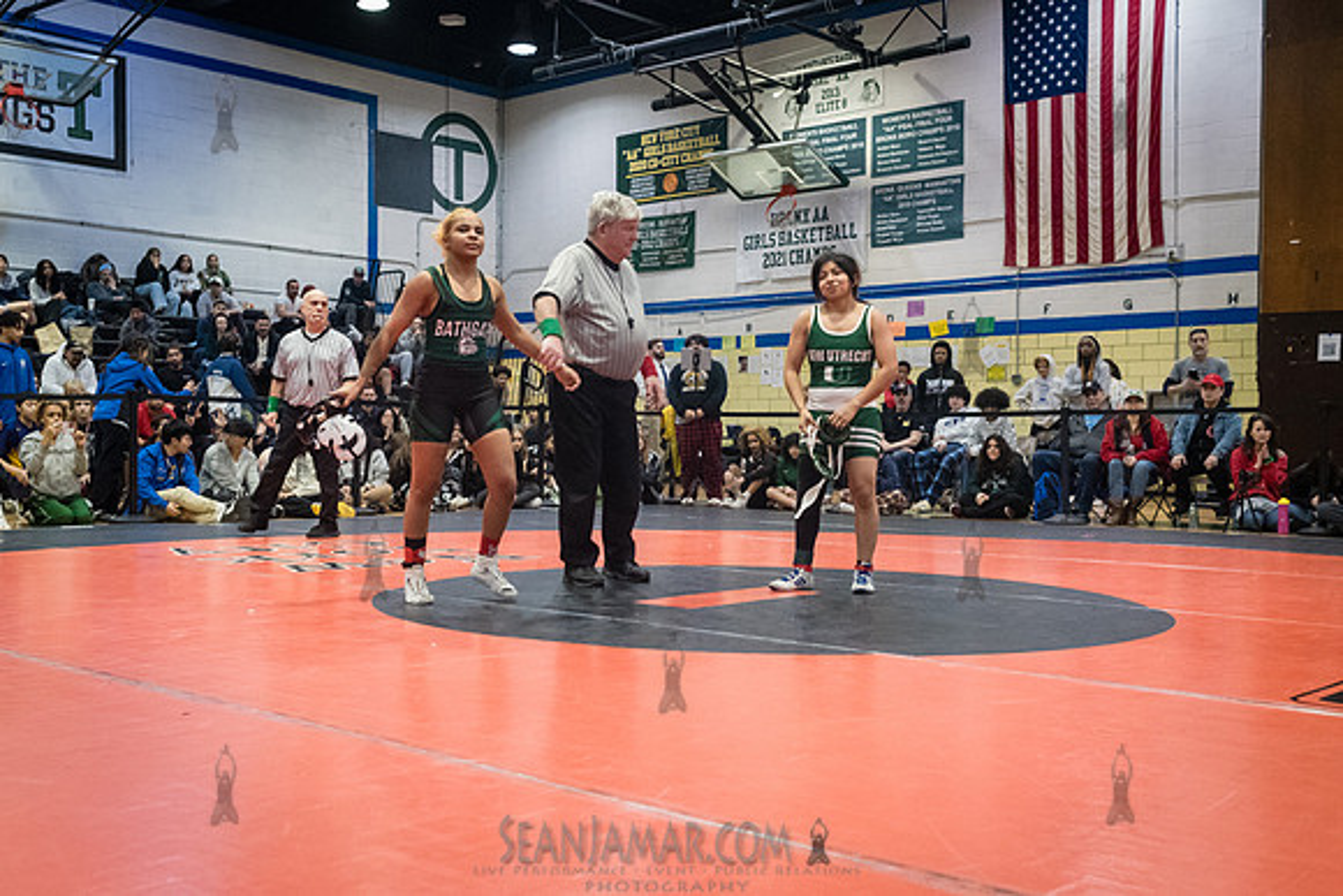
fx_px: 1435
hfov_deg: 50.1
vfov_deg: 34.7
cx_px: 634
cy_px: 445
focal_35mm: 38
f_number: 4
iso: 8000
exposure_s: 1/400
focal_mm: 35
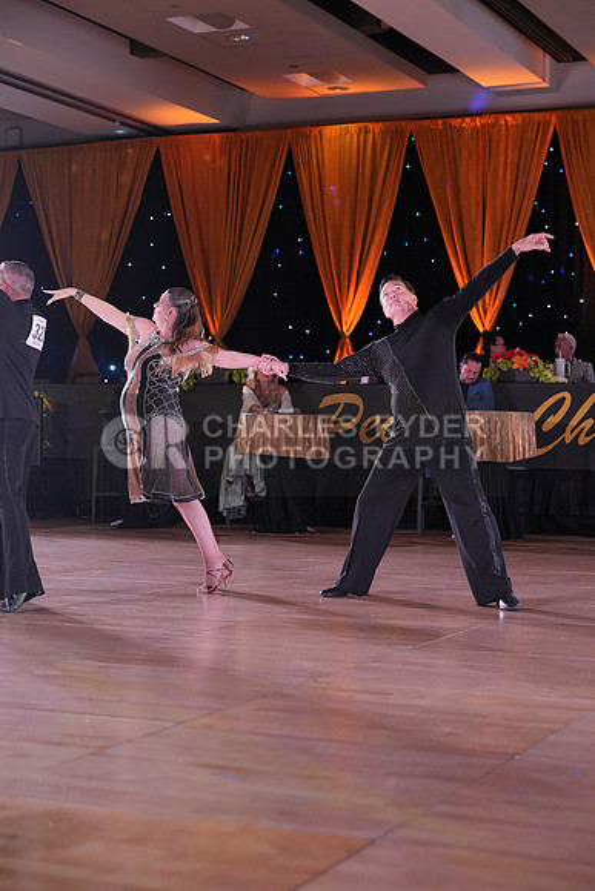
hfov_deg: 20.9
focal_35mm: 65
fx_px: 1610
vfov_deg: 31.0
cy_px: 446
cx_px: 298
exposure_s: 1/400
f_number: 3.5
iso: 1600
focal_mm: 65
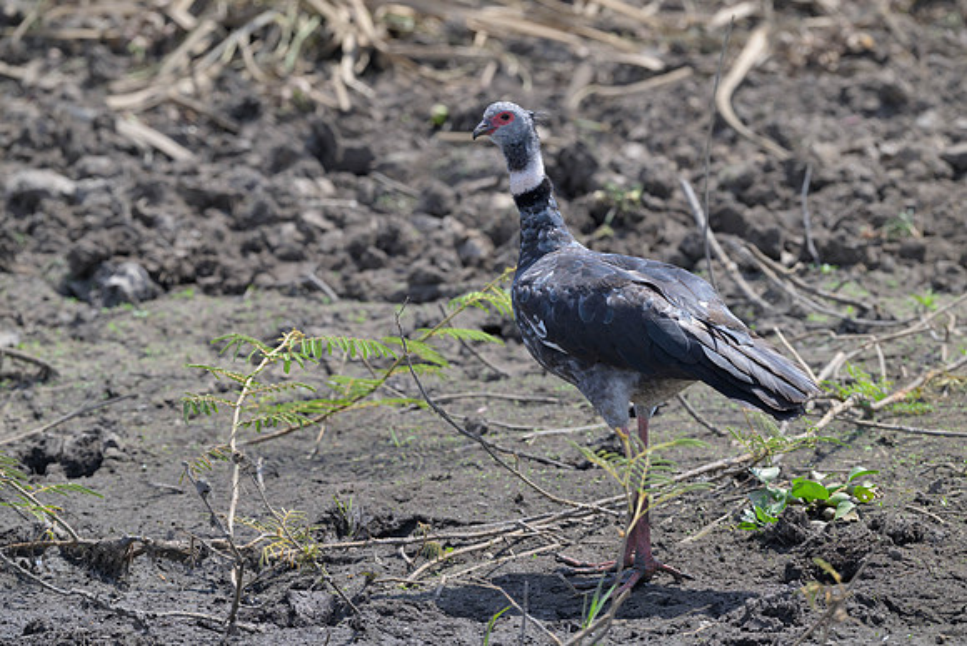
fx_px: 10746
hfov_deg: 5.2
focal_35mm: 400
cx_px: 484
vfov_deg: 3.4
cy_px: 323
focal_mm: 400
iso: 800
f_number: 5.6
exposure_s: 1/2500
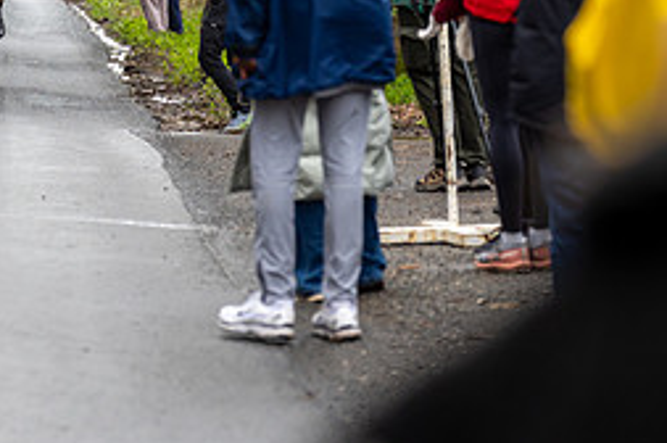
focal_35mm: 232
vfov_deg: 5.9
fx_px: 4293
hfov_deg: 8.8
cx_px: 40
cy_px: -22
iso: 640
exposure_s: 1/1000
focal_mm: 101
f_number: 3.5
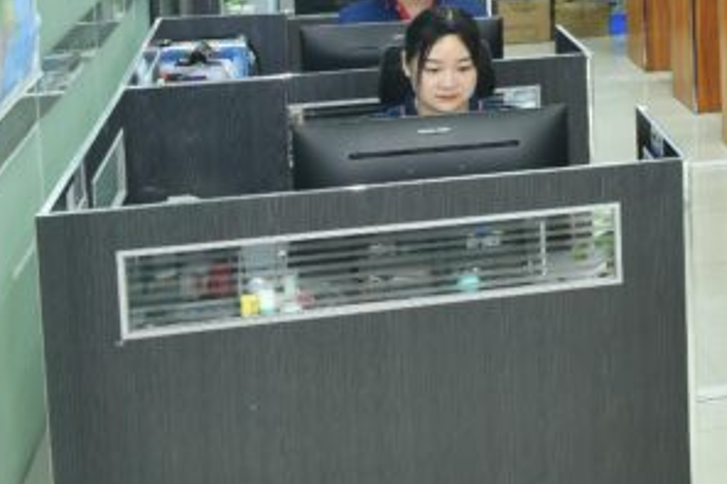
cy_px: -65
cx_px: 1027
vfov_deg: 15.9
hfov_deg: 21.4
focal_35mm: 83
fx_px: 1675
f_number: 8
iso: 400
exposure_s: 1/20
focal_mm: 24
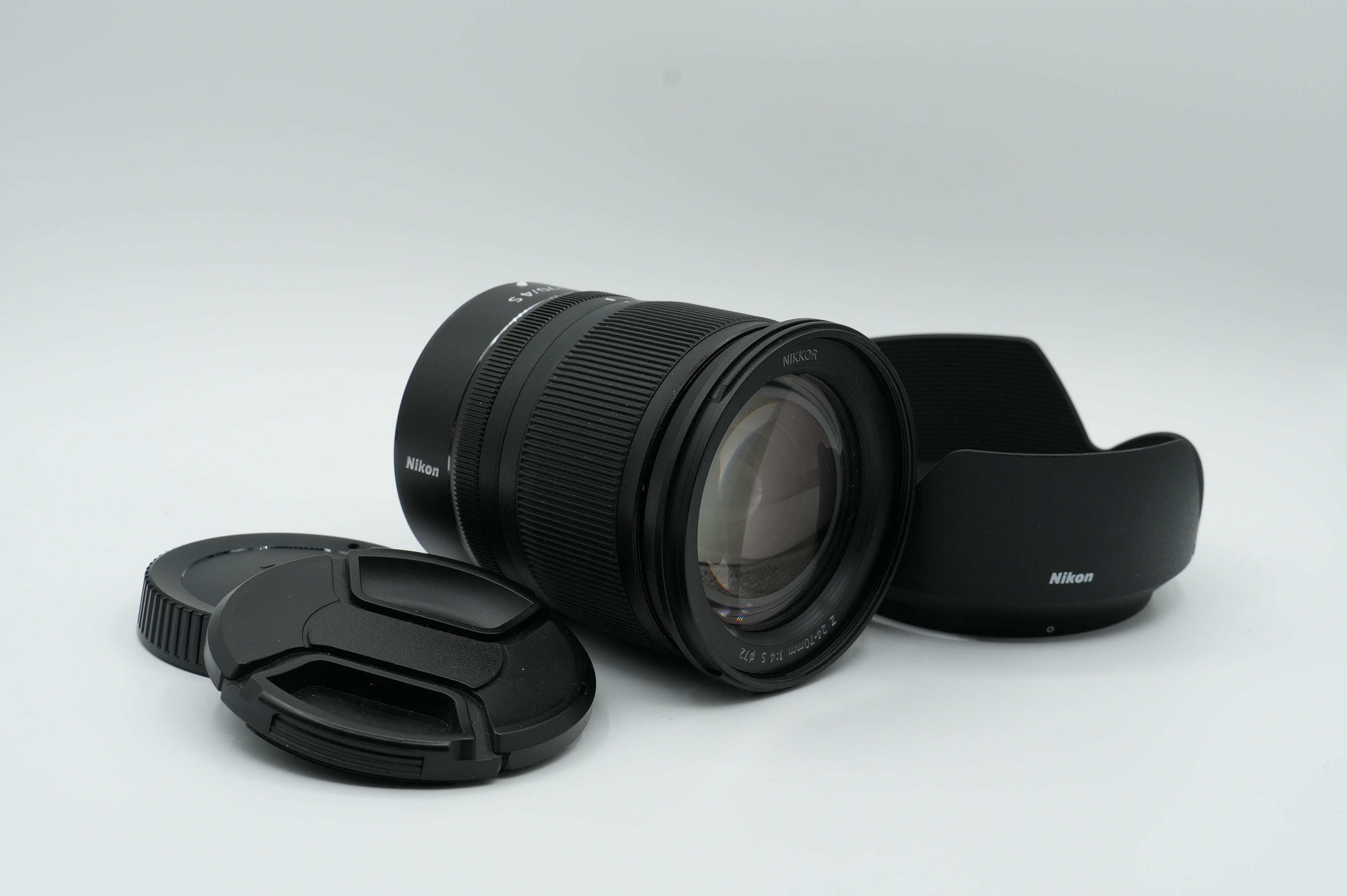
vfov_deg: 25.0
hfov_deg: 36.9
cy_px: 448
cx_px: 674
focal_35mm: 54
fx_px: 2019
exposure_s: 1/125
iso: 250
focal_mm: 36
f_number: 10
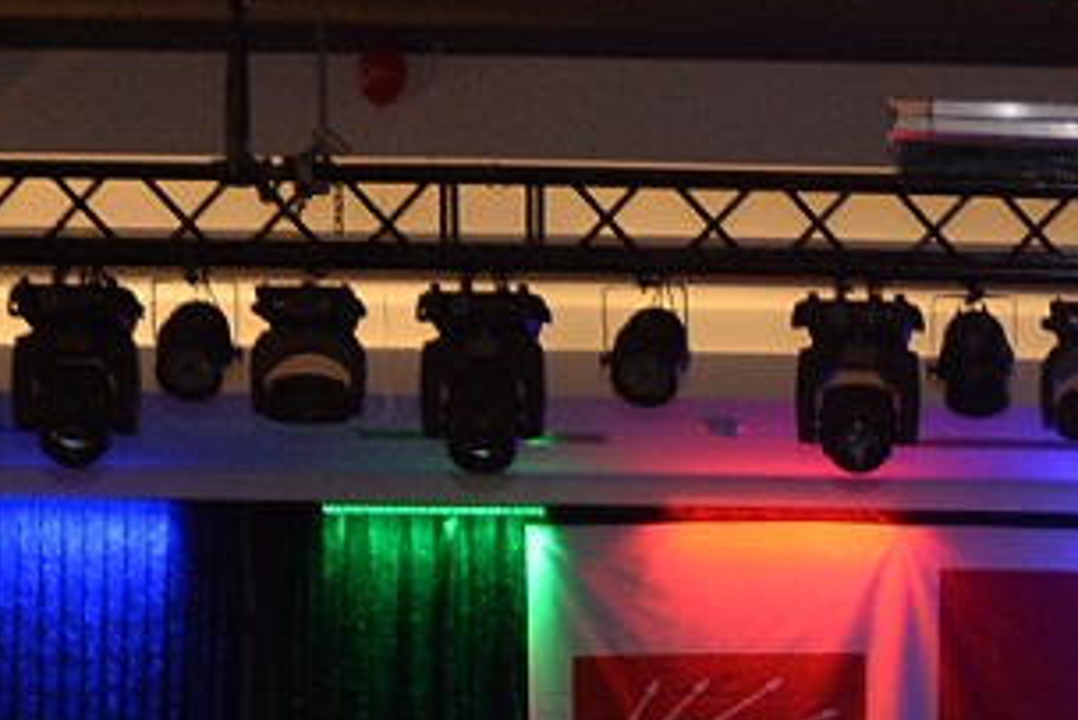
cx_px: 1243
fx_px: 9946
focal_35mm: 332
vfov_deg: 4.1
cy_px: 1862
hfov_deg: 6.2
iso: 1600
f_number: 6.3
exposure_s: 1/125
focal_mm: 56
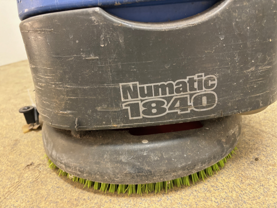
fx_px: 208
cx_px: 138
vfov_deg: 53.1
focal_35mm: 26
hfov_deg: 67.3
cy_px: 104
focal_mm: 5.96
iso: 400
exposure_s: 1/33
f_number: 1.6
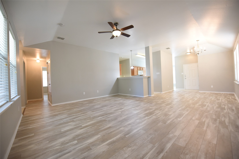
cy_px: 80
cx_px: 120
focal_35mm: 14
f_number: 2.8
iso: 1250
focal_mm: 14
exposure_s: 1/80
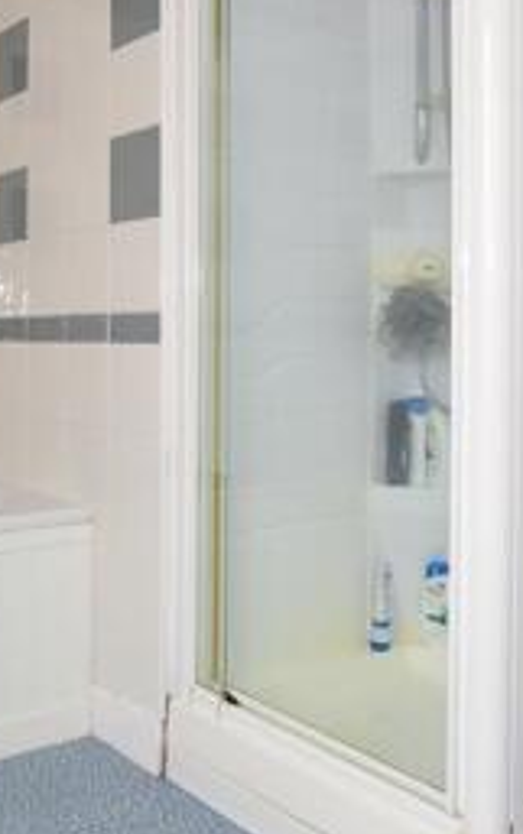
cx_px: 133
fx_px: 888
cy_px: 329
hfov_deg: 32.2
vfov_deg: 50.0
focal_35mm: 39
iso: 400
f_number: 5.6
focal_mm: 10
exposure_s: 1/80
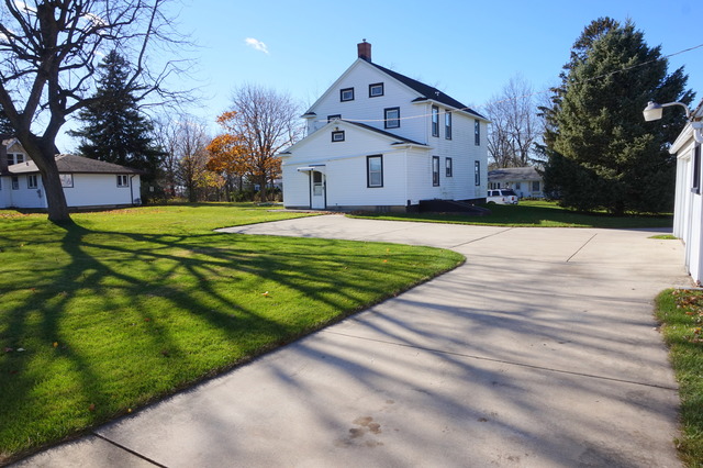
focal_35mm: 24
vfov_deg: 53.1
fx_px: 468
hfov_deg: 73.8
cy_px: 234
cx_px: 352
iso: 100
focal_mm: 16
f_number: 14
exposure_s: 1/80
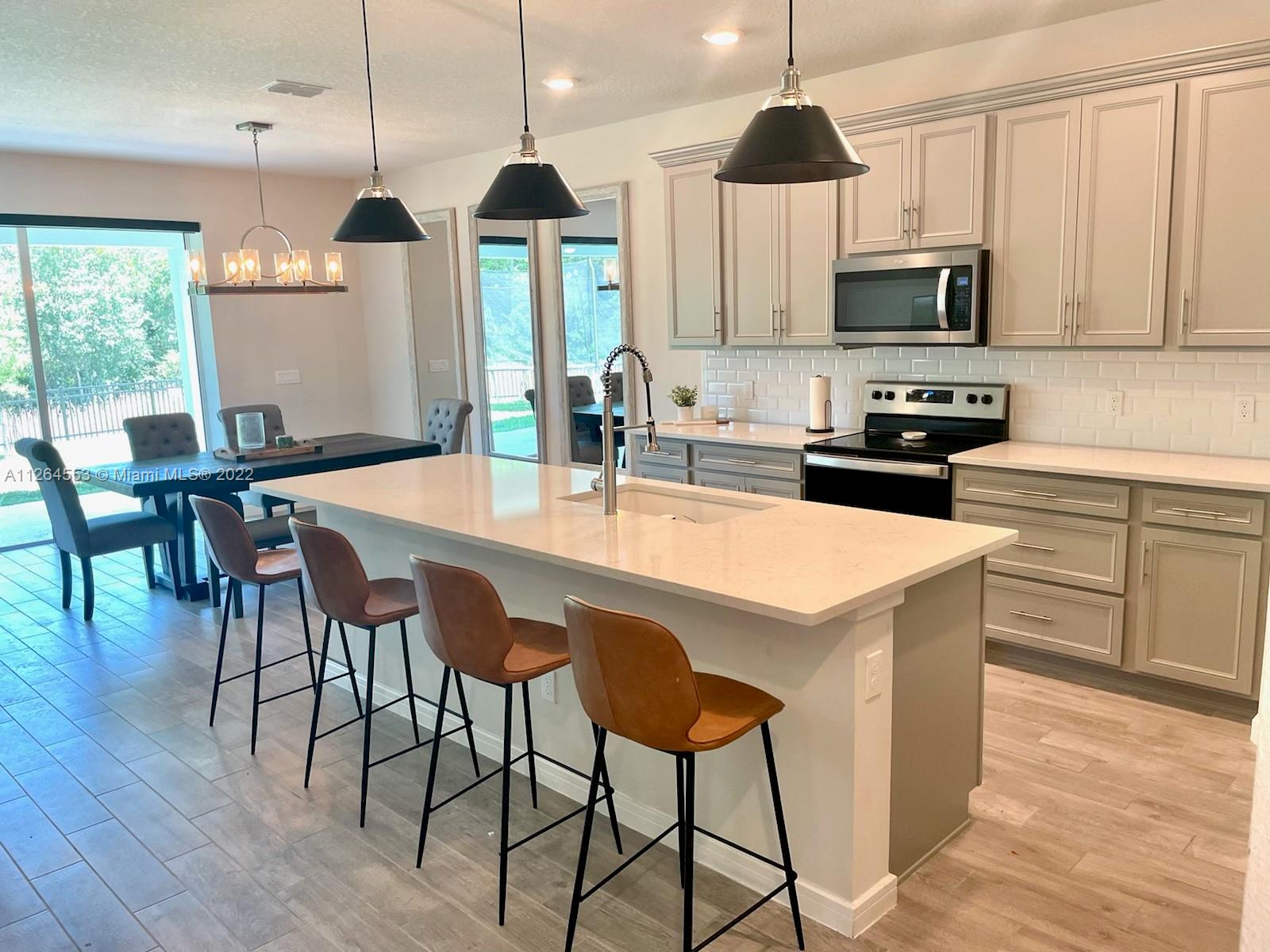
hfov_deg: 67.3
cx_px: 635
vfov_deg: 53.1
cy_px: 476
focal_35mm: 26
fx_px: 954
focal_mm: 4.2
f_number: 1.6
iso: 125
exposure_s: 1/120
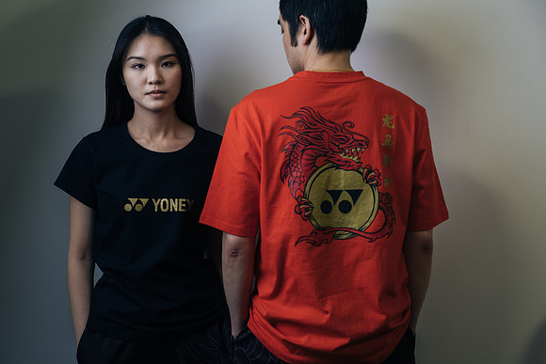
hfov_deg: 33.4
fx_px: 910
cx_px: 273
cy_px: 182
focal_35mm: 60
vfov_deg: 22.6
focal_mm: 40.1
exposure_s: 1/125
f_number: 3.2
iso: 400
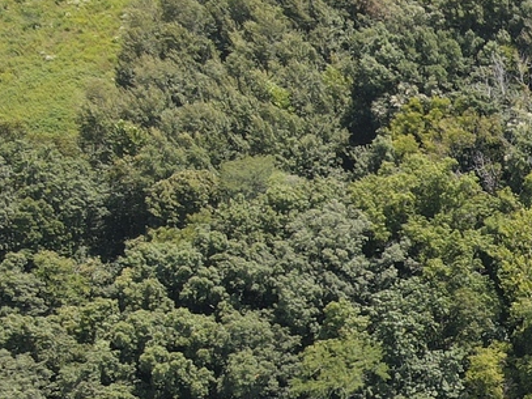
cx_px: 928
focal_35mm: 85
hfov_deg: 18.5
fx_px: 1306
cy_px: 415
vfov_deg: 16.9
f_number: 2.8
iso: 100
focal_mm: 4.5
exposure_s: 1/240
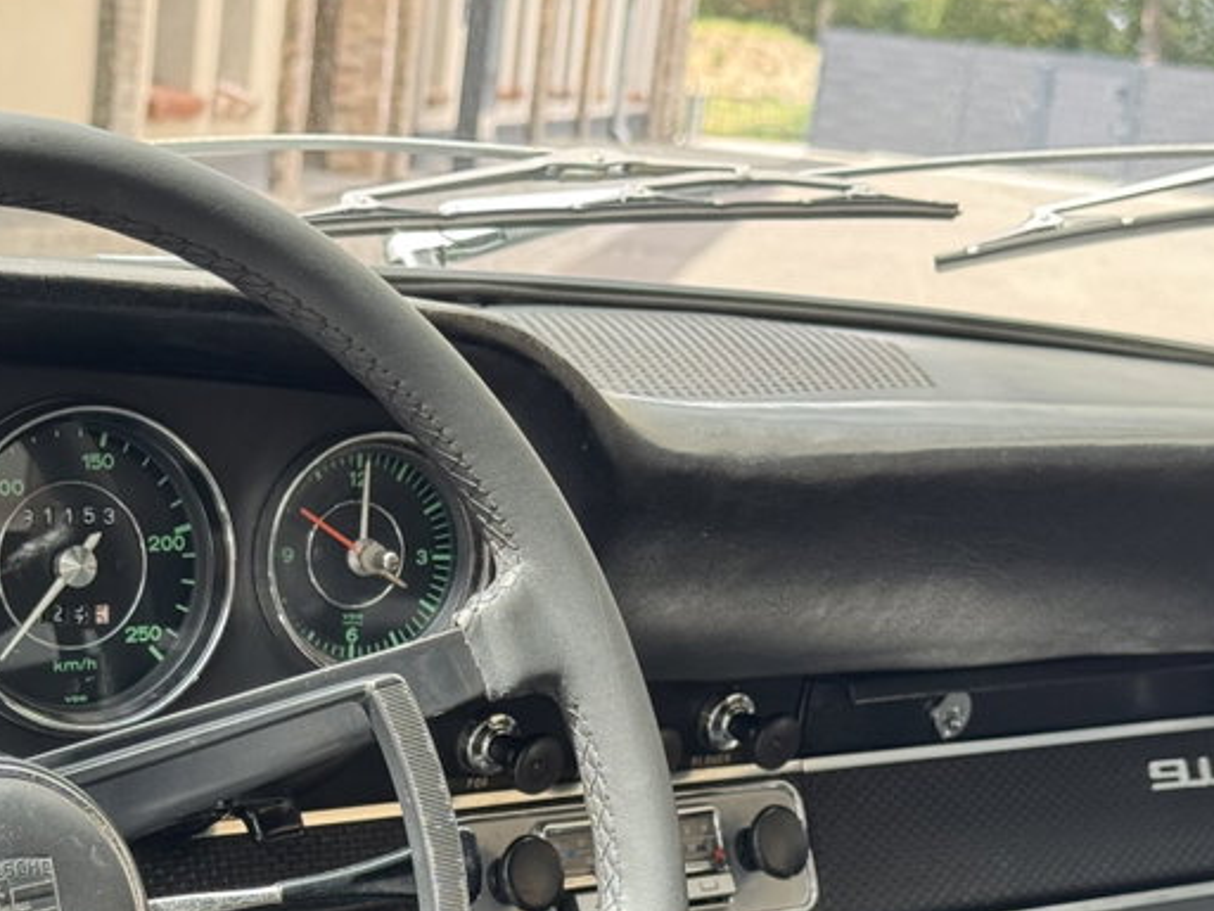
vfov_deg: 15.2
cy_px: 883
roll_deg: -6.0
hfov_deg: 20.3
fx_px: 3367
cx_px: 325
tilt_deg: -13.9
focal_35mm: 96
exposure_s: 1/121
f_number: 1.78
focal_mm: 6.76
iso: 64
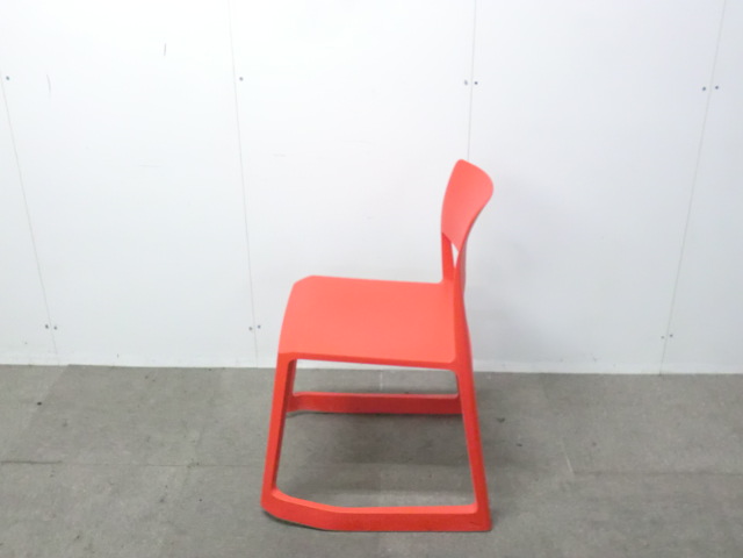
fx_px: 816
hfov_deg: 49.0
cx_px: 372
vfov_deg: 37.7
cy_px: 279
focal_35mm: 38
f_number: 3.9
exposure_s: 1/30
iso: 800
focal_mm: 6.9
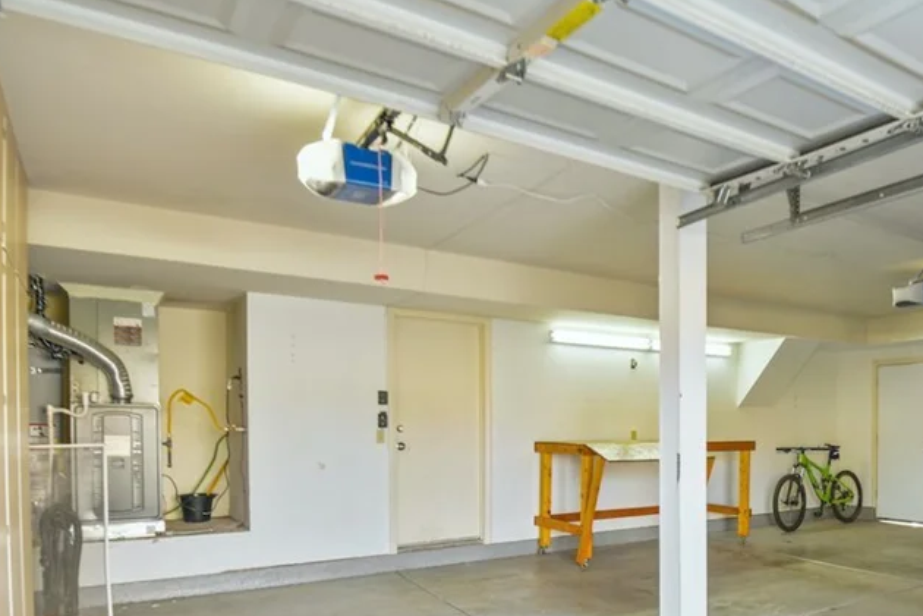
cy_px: 404
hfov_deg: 66.1
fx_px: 667
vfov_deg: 48.8
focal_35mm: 26
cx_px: 664
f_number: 10
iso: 250
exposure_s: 1/6
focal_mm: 16
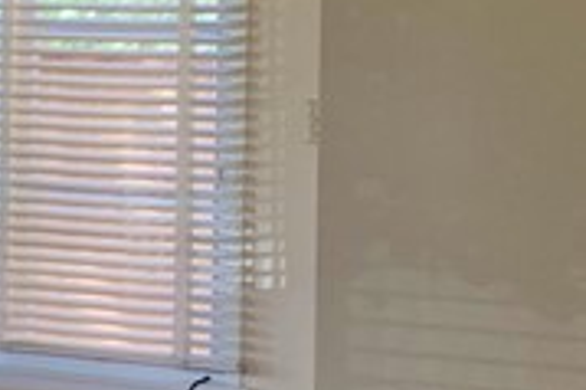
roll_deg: -1.1
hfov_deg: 10.5
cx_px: -998
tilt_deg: -0.5
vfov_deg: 8.8
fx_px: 2521
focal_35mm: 155
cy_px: 69
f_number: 1.8
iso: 80
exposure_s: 1/121
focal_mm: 4.25
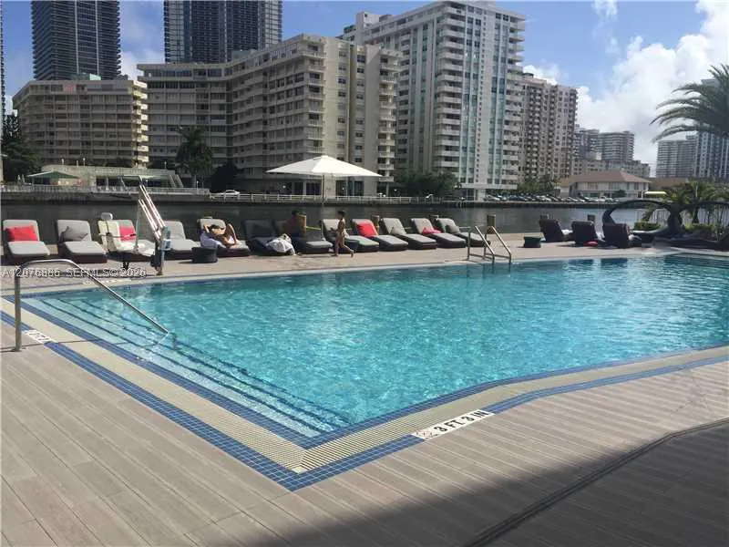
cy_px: 274
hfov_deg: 61.7
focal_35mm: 29
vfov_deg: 48.2
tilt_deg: -7.2
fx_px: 611
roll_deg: -2.1
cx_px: 364
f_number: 2.2
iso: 32
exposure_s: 1/3300
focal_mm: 4.15
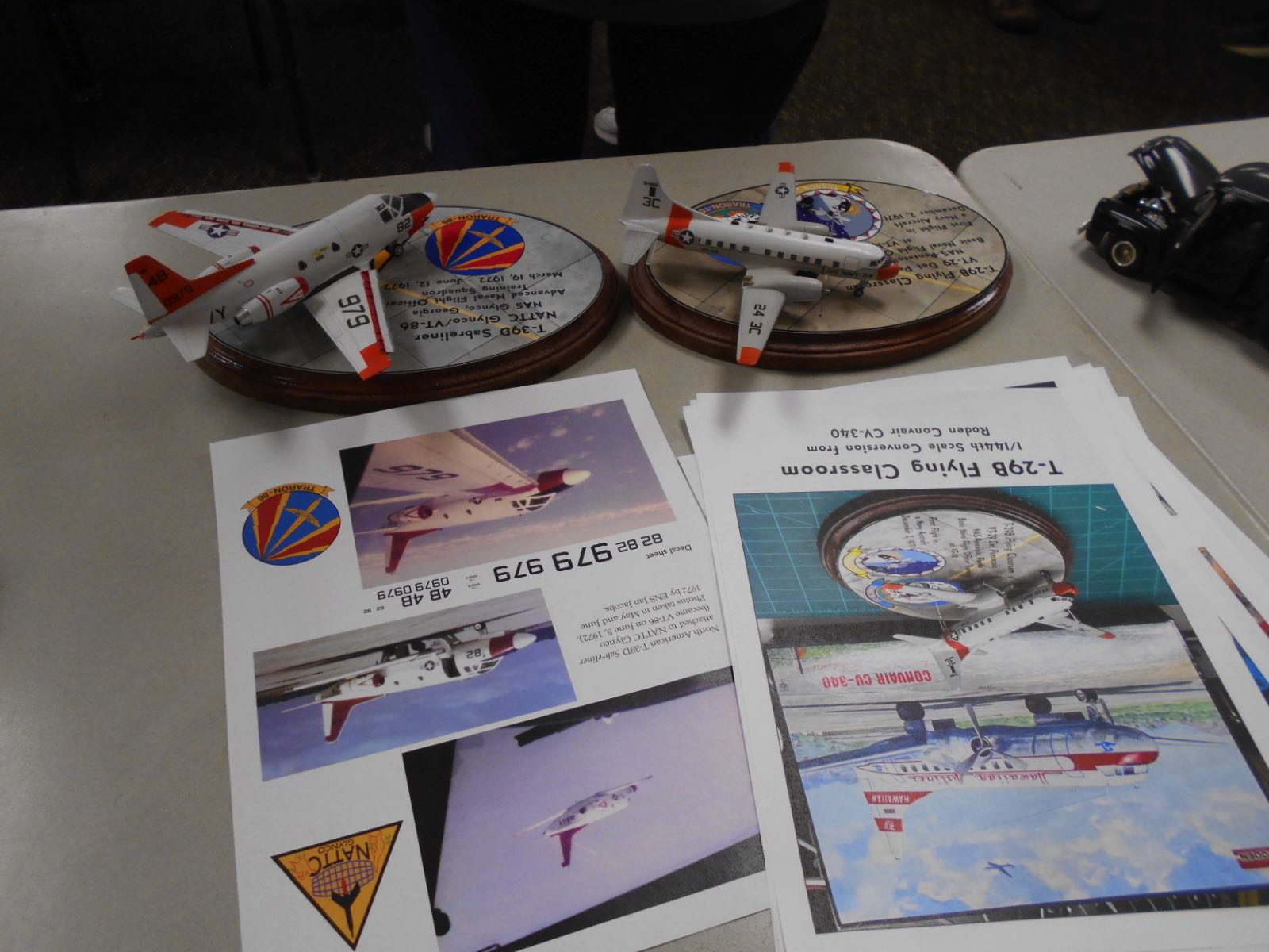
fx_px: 953
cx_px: 634
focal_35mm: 26
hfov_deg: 67.3
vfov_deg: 53.1
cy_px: 476
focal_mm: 4.6
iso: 250
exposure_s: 1/60
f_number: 3.2
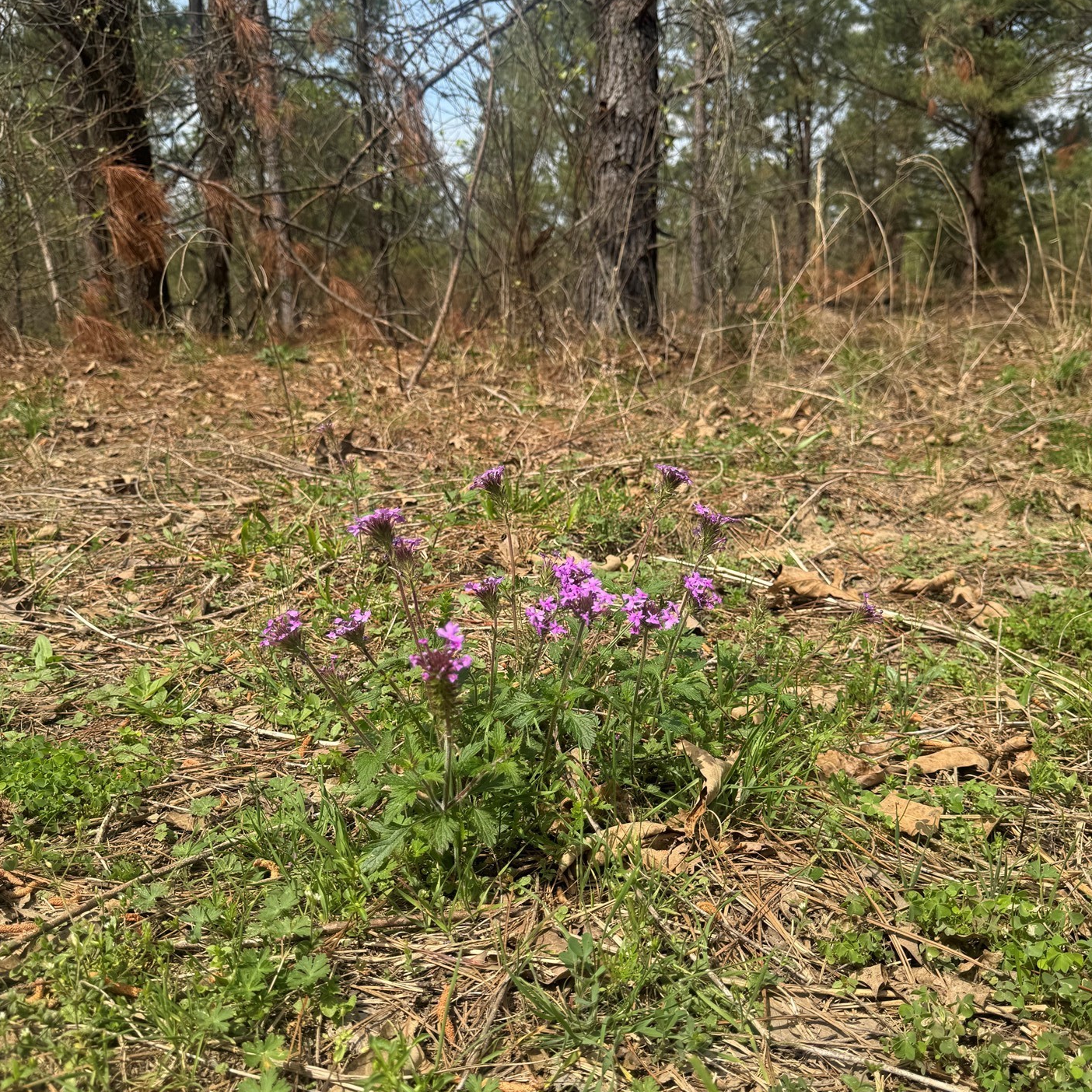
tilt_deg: -18.2
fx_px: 1035
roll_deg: +1.2
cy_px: 619
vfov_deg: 55.4
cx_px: 558
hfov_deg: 55.6
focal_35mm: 29
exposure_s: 1/3597
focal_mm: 6.76
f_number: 1.78
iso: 80
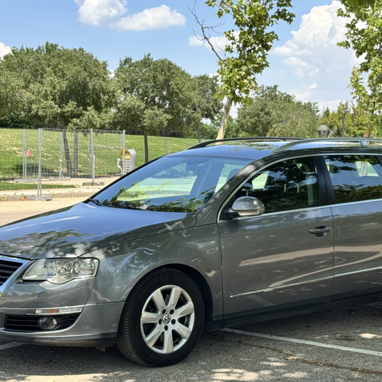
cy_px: 136
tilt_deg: +1.9
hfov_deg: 23.7
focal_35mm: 73
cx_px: 203
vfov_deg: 23.6
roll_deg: +0.3
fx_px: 911
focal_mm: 6.76
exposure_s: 1/558
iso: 64
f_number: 1.78
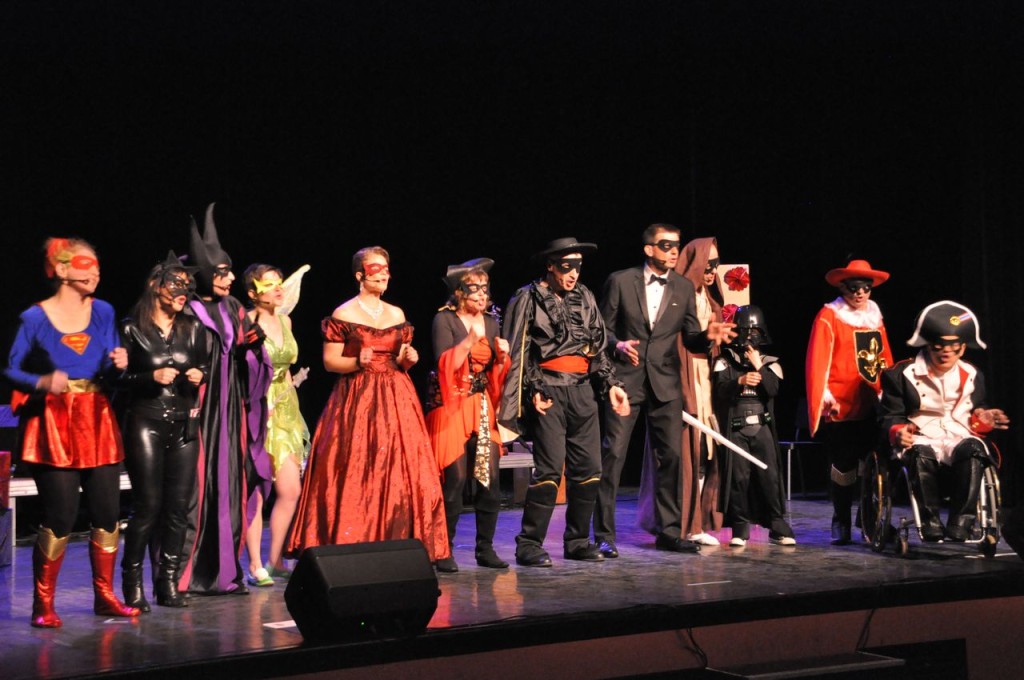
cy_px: 340
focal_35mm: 75
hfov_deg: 27.0
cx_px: 512
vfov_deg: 18.1
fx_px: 2131
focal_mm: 50
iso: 3200
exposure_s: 1/40
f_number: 5.6
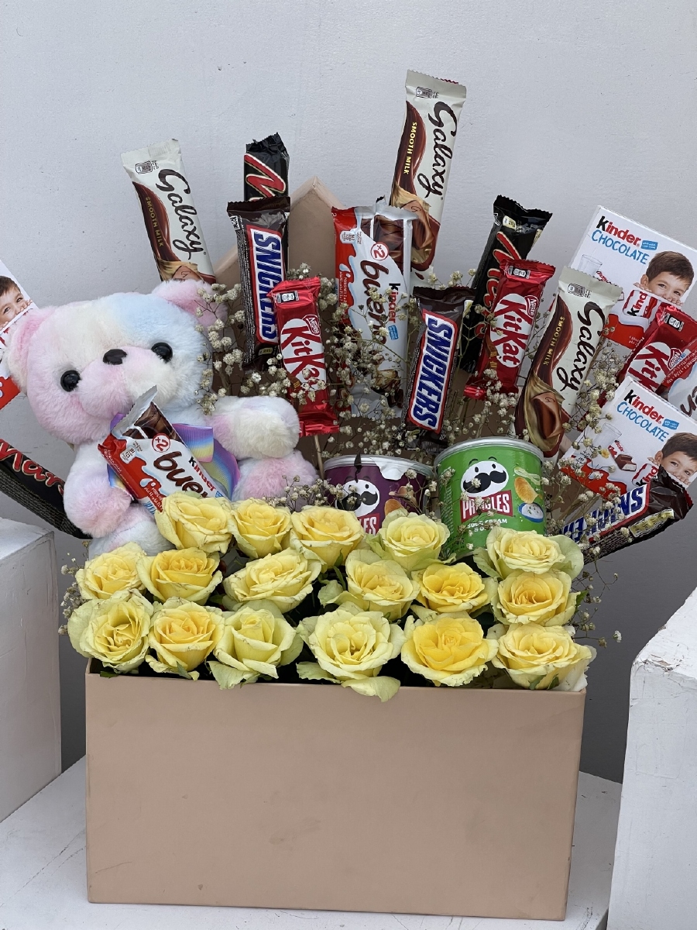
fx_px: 1718
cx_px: 348
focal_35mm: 64
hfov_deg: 22.9
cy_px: 465
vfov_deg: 30.3
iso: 20
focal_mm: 7.5
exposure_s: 1/673
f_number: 2.2
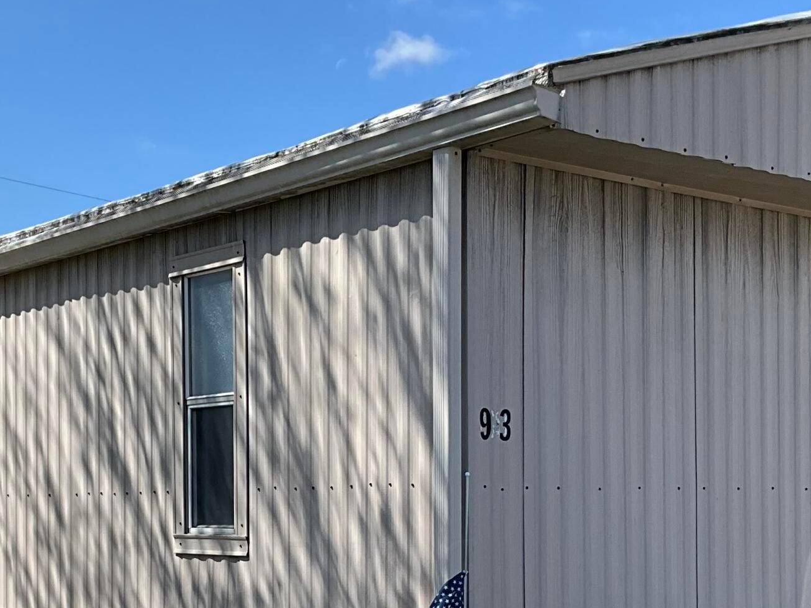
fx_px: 1570
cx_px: 296
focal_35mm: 67
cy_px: 567
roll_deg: +0.4
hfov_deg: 28.8
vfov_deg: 21.4
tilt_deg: -2.3
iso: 25
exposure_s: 1/1984
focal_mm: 3
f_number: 1.8
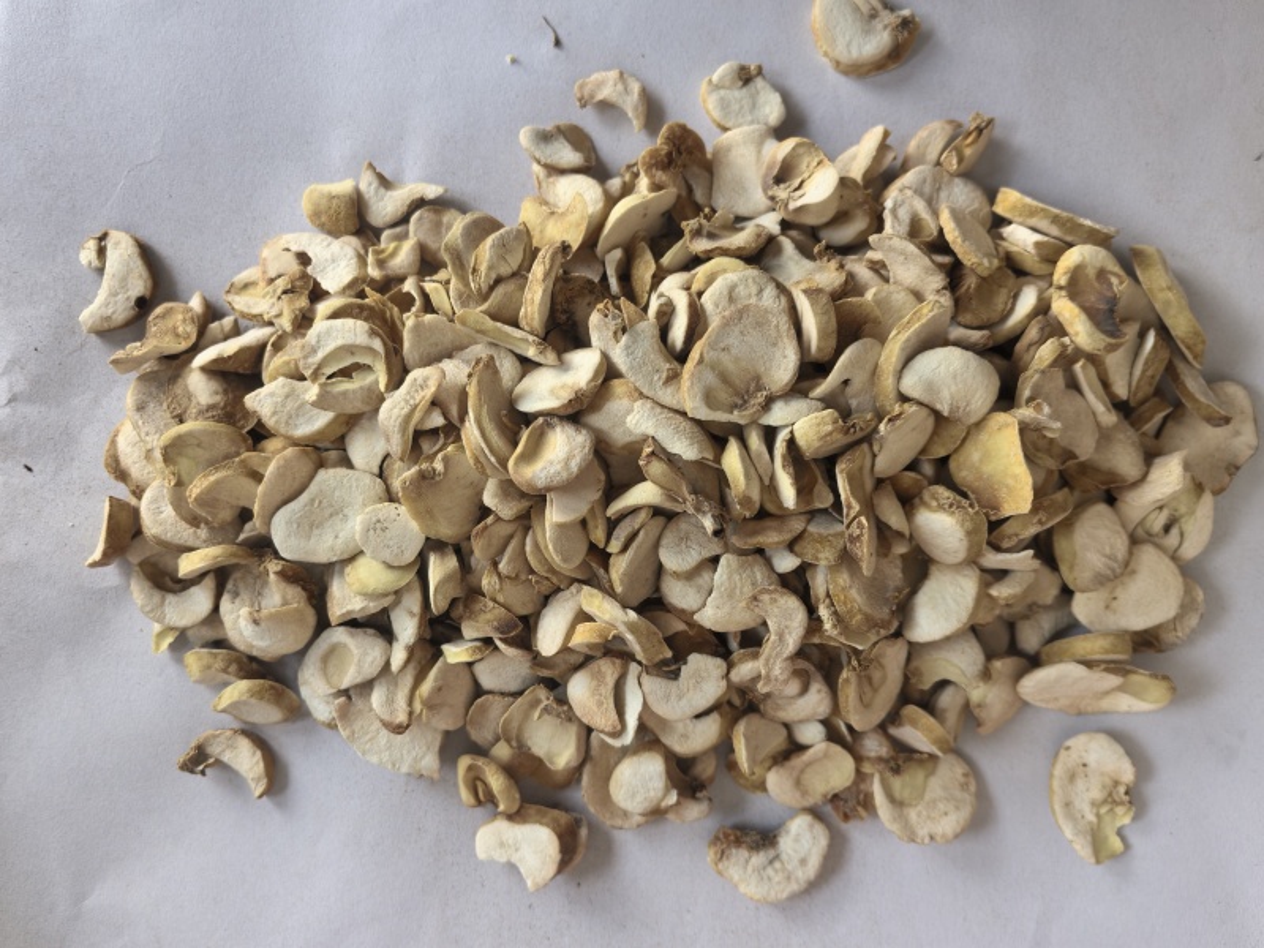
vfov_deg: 51.4
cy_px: 474
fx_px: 986
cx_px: 632
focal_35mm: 27
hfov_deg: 65.3
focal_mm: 5.75
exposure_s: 1/100
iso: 100
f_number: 2
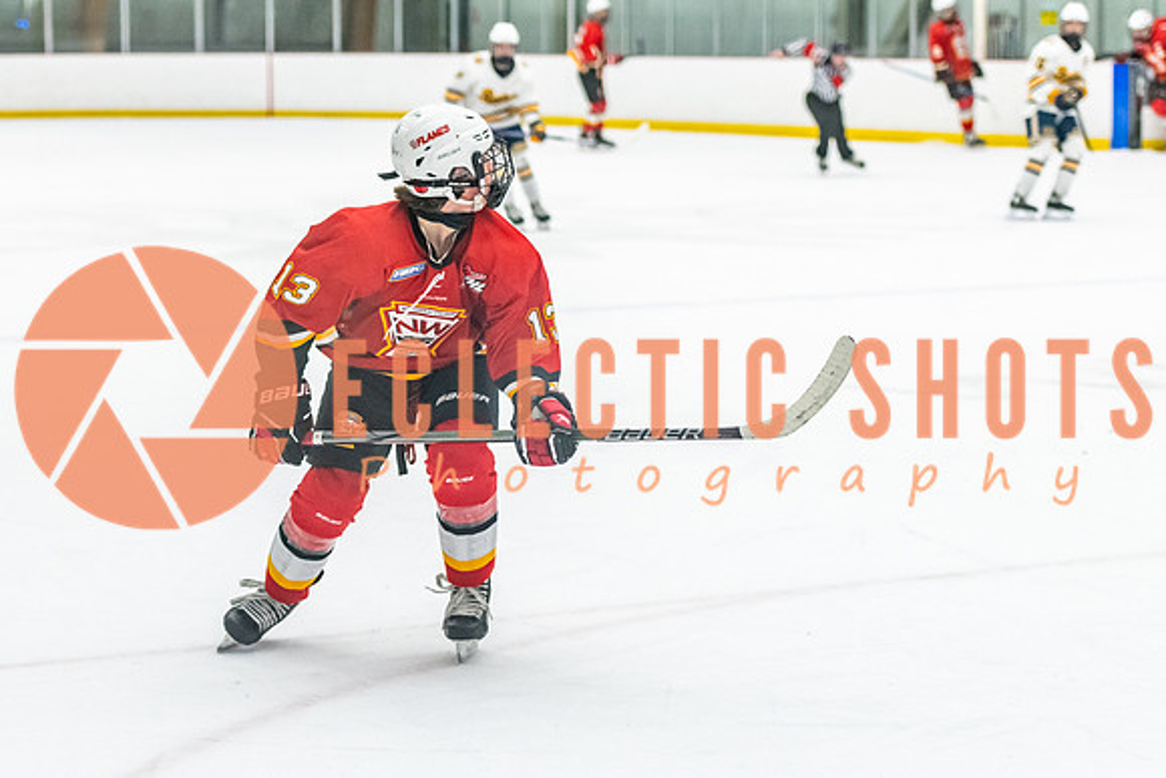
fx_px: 3432
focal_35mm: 106
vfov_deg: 12.9
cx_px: 509
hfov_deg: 19.3
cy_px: 482
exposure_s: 1/800
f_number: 2.8
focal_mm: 70
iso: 3200
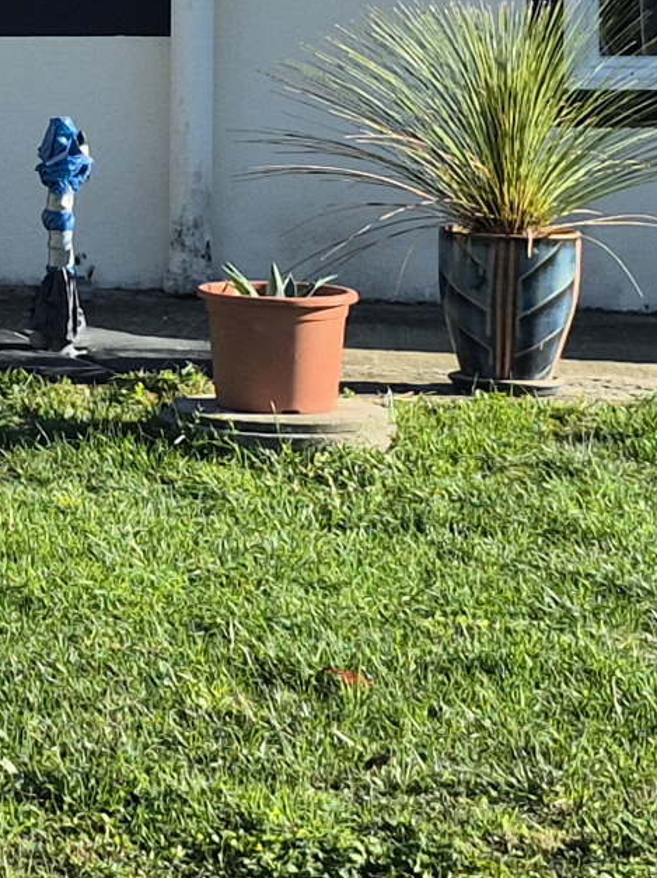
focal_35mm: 147
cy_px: -36
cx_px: -469
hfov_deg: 9.6
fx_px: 3723
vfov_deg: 13.2
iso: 25
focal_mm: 5.4
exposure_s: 1/1240
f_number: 1.8
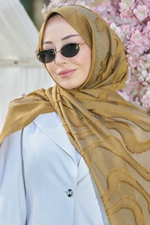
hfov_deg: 8.6
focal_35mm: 159
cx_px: 76
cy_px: 125
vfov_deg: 12.9
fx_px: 994
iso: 200
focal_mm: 115
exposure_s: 1/250
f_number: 4
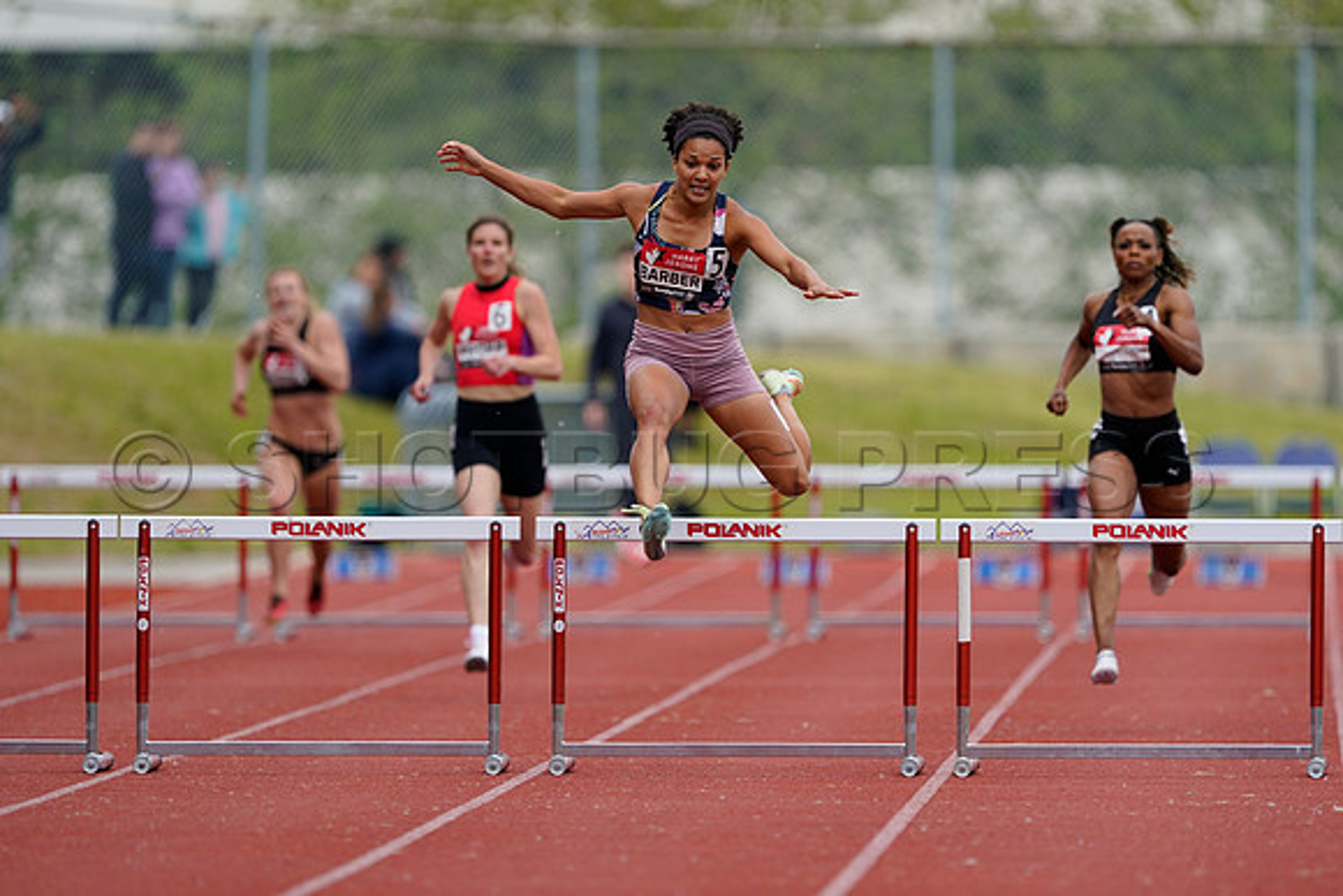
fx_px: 22388
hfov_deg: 3.4
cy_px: 448
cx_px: 672
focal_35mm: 600
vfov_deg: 2.3
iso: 400
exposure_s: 1/640
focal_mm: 600
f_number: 5
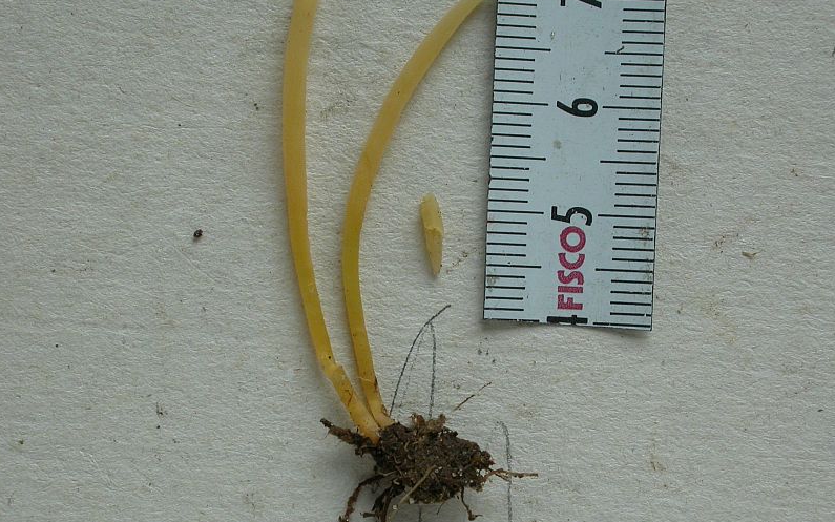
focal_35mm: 113
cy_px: 248
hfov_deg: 18.4
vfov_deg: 11.6
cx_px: 417
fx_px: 2572
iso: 100
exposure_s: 1/16.4
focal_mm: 22
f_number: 8.3
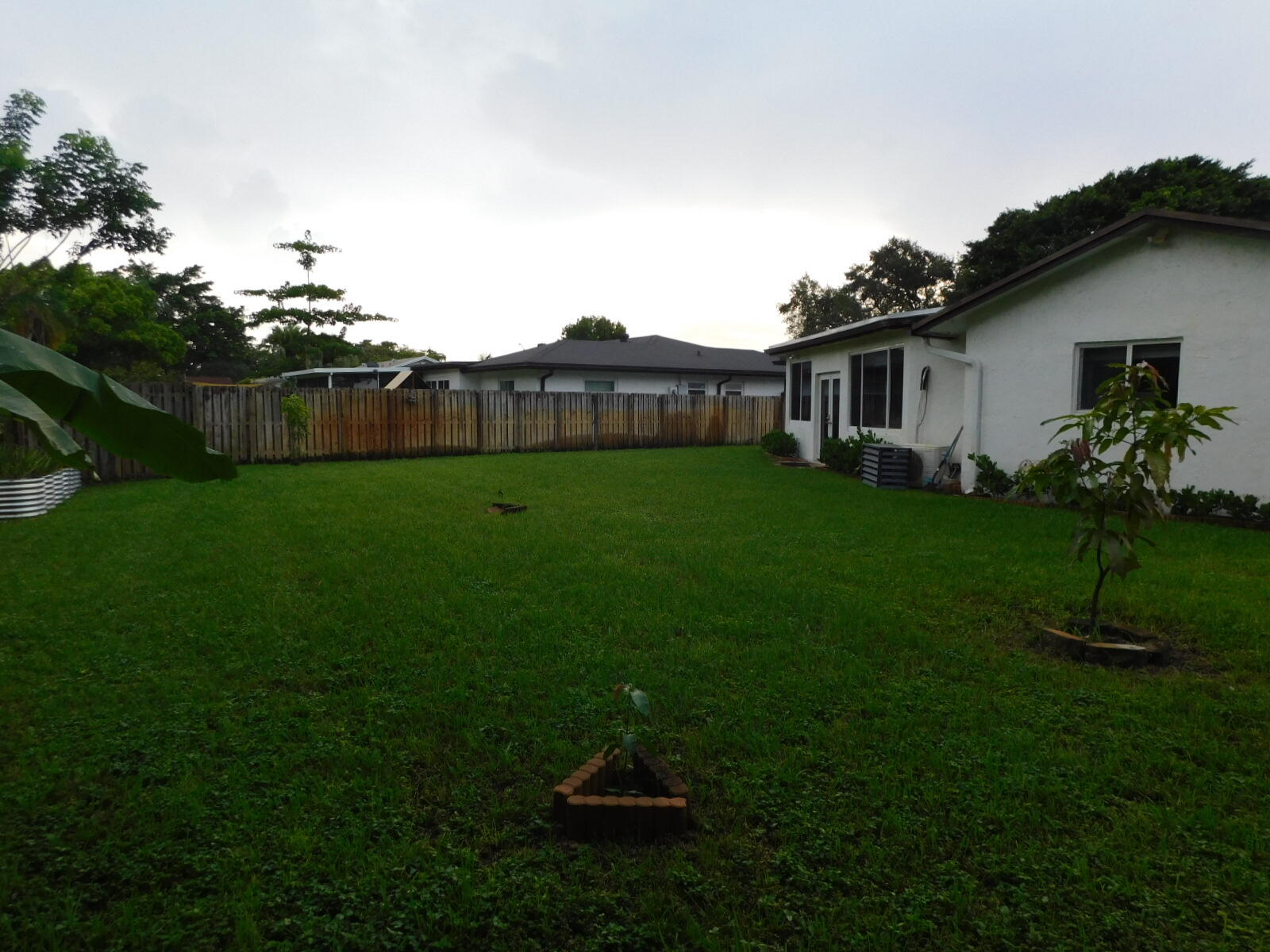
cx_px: 635
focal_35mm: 23
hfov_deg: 73.9
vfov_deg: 58.9
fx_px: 844
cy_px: 476
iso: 125
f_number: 3
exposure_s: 1/320
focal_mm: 4
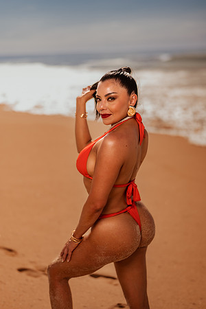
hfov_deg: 23.4
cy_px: 154
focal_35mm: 58
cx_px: 103
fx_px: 498
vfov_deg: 34.5
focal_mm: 58
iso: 50
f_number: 1.8
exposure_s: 1/8000
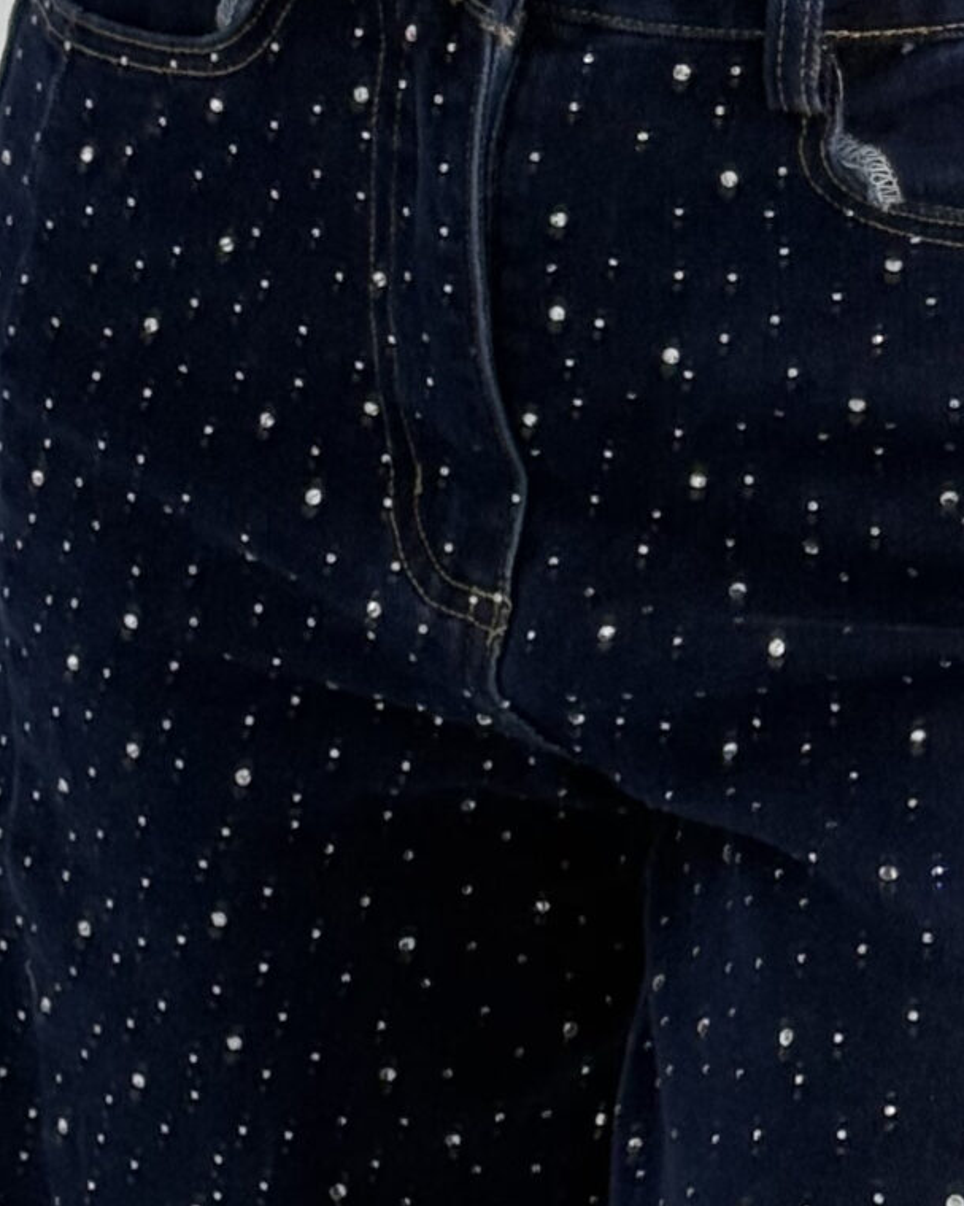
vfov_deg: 11.7
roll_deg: -0.5
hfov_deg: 9.7
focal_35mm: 158
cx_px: 887
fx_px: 5636
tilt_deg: -37.4
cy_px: 1818
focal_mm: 6.76
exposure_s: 1/100
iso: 64
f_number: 1.78
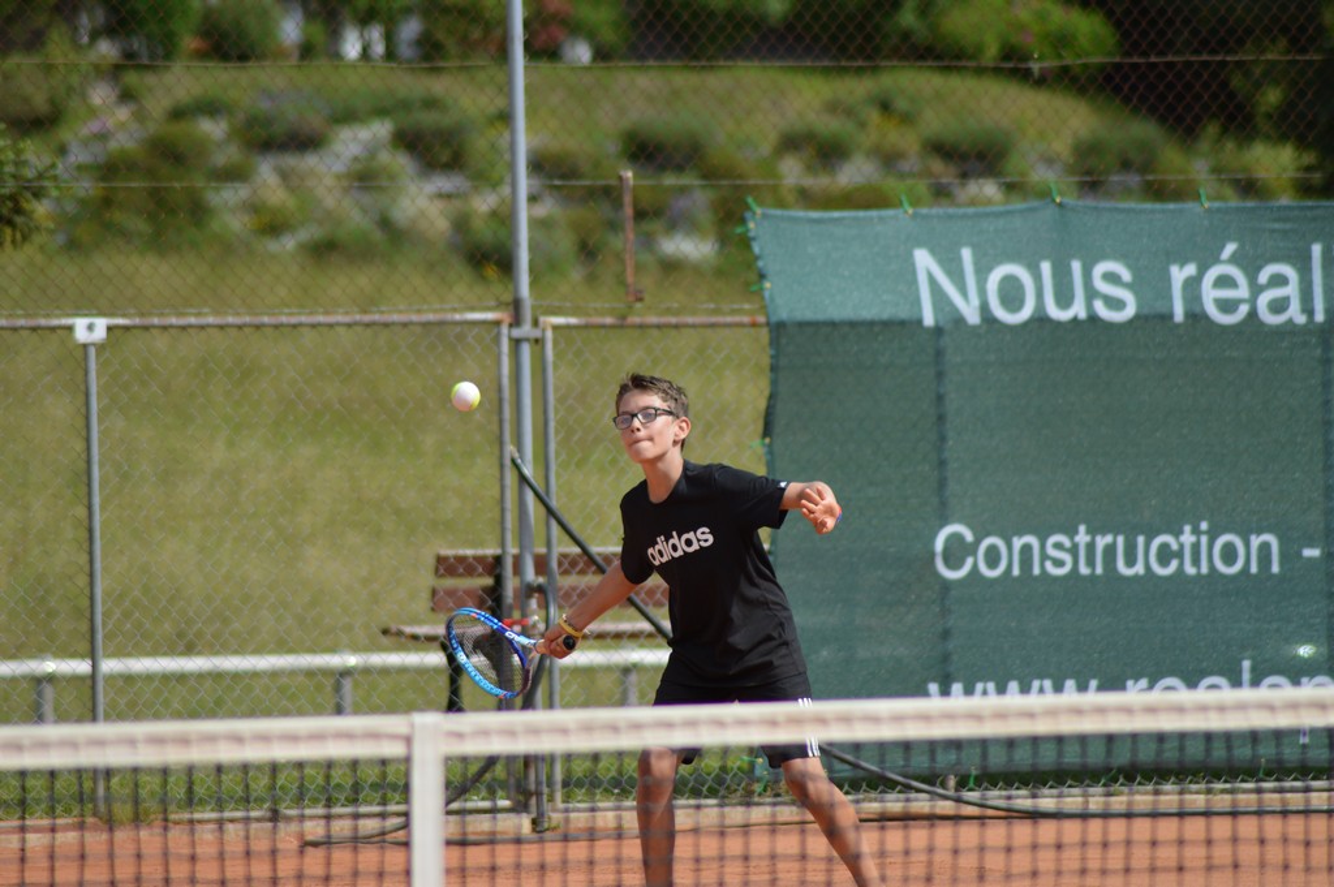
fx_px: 11663
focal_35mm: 315
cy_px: 444
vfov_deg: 4.4
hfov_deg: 6.5
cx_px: 667
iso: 100
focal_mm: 210
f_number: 4.8
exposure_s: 1/640
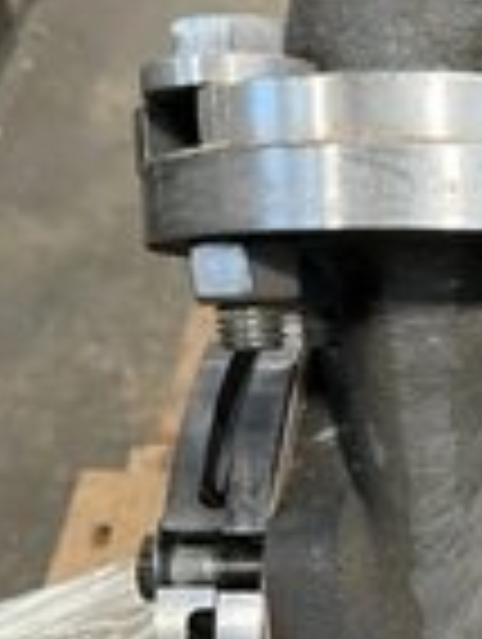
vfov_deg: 26.3
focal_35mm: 73
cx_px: 622
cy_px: 482
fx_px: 1351
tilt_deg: -48.3
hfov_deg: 18.8
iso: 200
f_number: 1.5
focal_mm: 5.7
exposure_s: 1/60
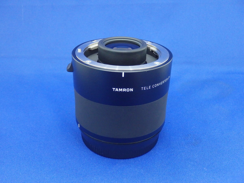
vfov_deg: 37.7
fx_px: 268
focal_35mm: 38
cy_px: 92
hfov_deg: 49.0
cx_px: 122
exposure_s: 1/20
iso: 800
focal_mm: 6.8
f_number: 4.6
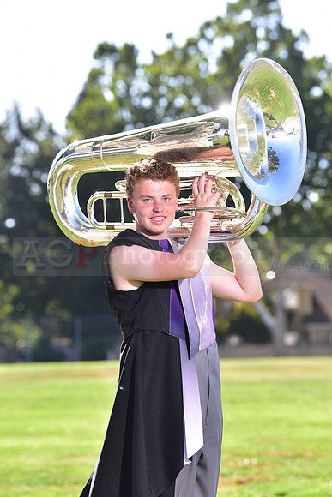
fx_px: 1935
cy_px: 248
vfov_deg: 14.7
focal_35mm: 140
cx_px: 166
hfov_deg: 9.8
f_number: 4.5
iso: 100
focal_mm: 140
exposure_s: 1/250
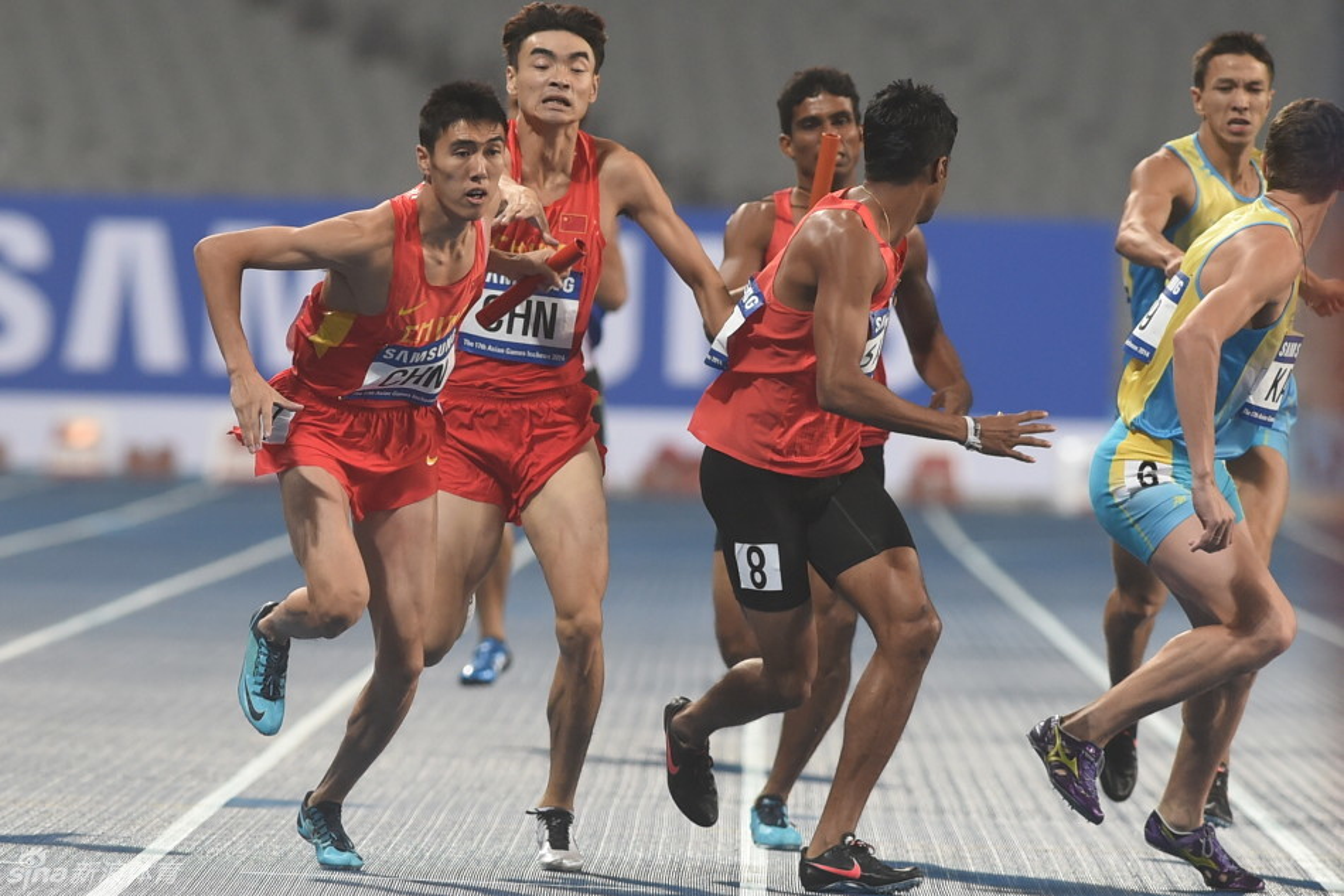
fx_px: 11197
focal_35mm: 300
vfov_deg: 4.6
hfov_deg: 6.9
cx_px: 672
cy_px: 448
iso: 2000
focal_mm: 300
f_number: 4
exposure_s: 1/1000
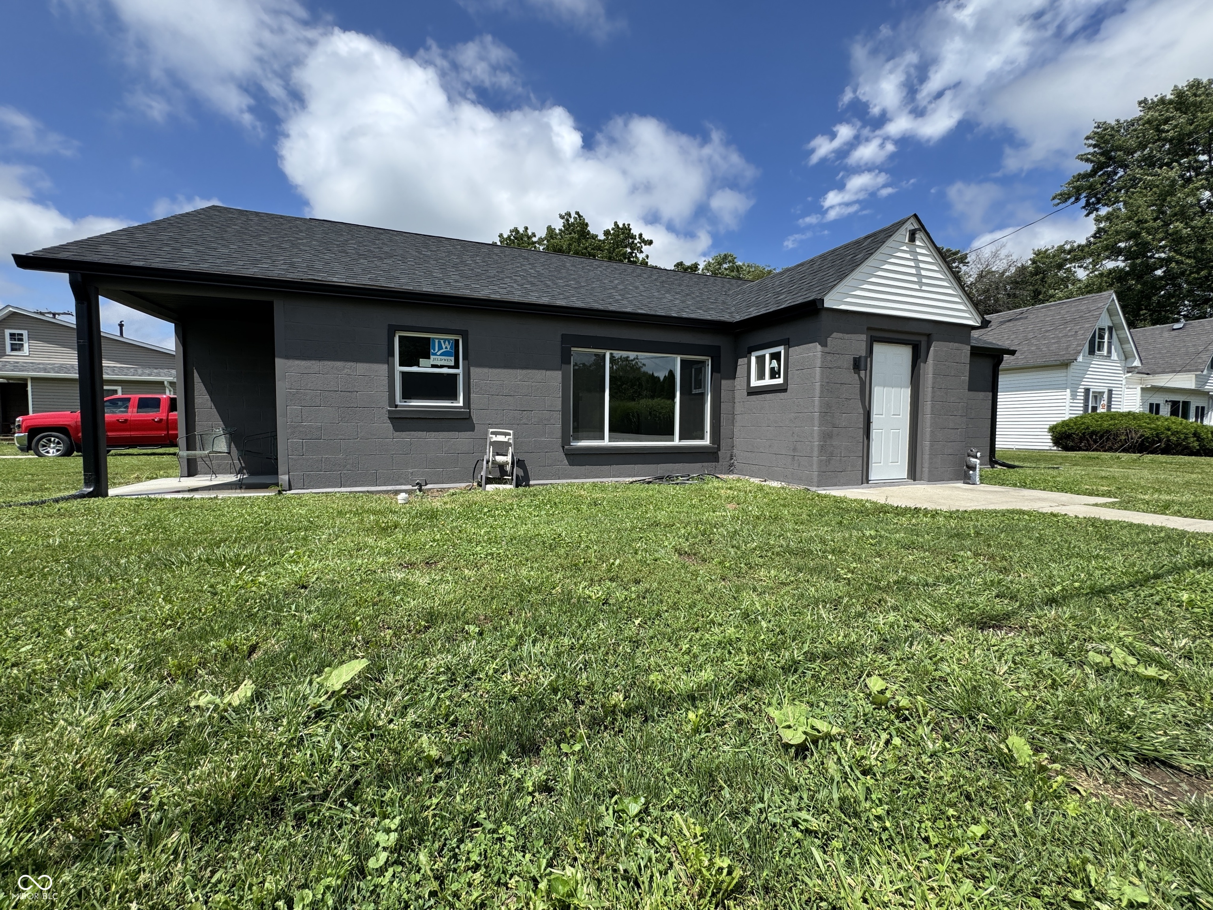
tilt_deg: -3.5
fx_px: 491
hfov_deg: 102.1
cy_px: 455
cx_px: 606
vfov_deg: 85.7
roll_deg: -0.9
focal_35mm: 14
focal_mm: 2.22
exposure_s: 1/1217
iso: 50
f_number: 2.2
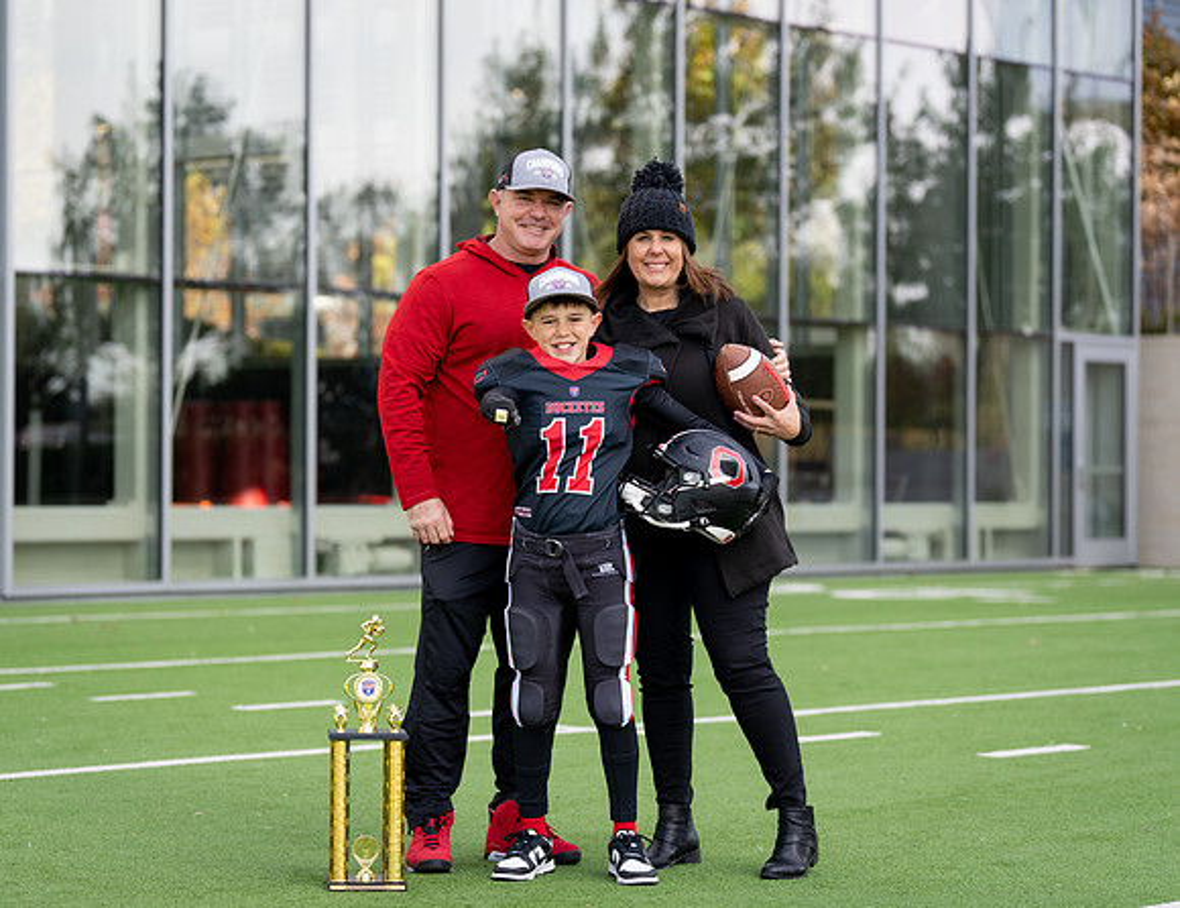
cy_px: 473
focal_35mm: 101
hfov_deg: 19.3
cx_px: 566
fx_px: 3476
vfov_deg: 14.9
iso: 100
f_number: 2.8
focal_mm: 87
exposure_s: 1/400
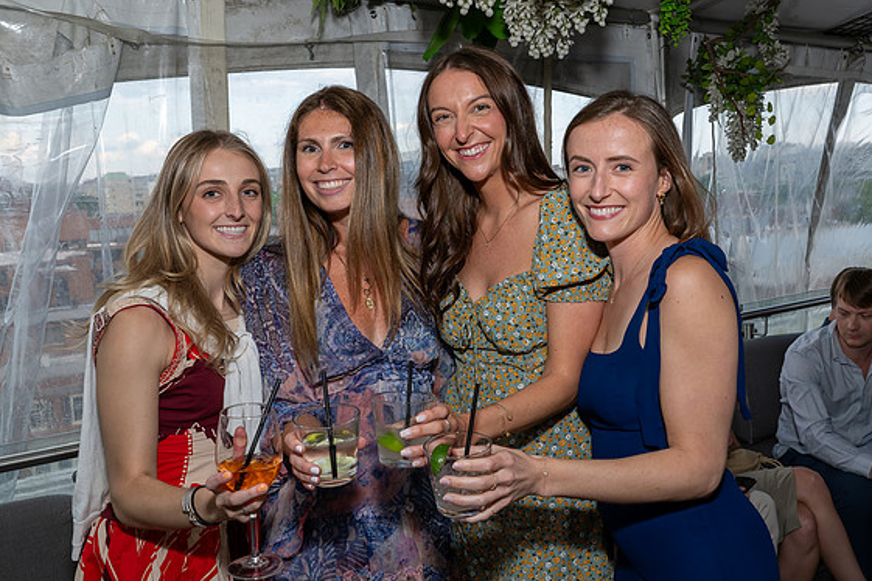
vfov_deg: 36.9
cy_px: 286
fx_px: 872
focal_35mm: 36
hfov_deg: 53.0
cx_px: 483
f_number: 8
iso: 320
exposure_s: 1/250
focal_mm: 25
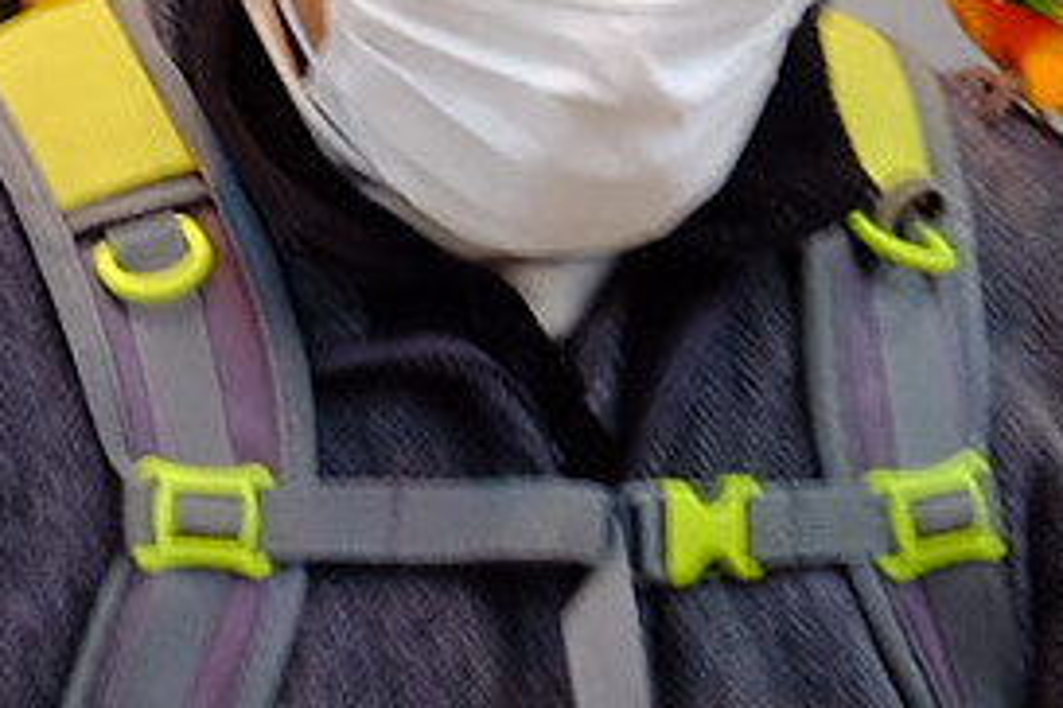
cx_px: 210
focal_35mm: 375
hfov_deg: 5.5
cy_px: 231
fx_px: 11072
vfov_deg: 3.7
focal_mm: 42.5
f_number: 4
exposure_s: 1/40
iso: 800
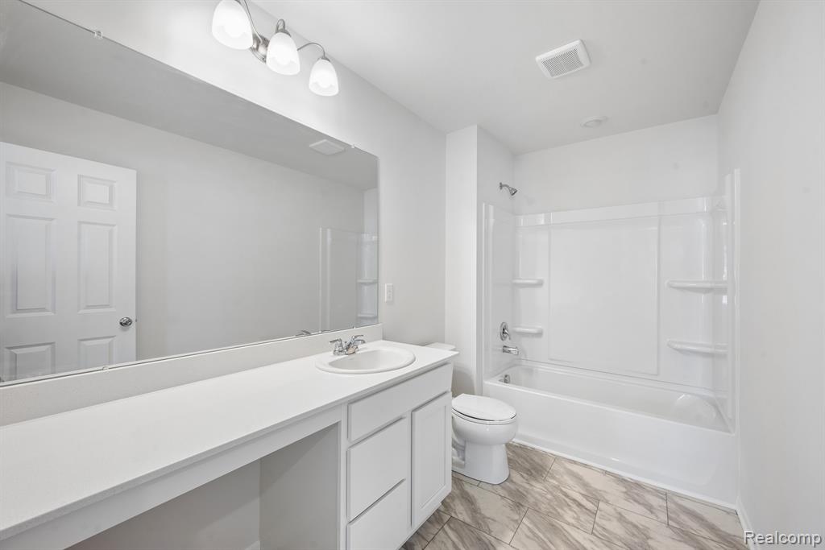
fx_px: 321
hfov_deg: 104.2
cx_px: 412
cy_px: 275
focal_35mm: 14
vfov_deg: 81.2
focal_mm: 14
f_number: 9
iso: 64
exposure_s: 1.3
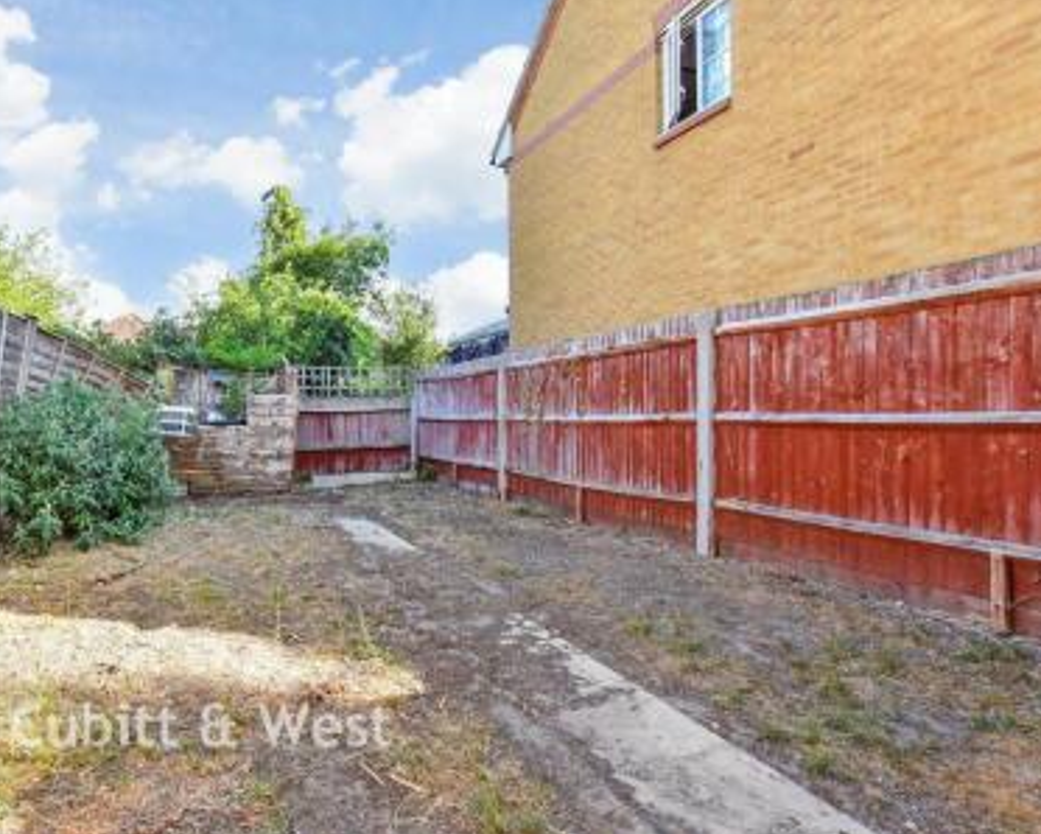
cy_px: 421
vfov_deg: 73.8
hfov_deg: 84.5
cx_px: 383
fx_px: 555
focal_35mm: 18
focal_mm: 10
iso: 160
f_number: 8
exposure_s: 1/50
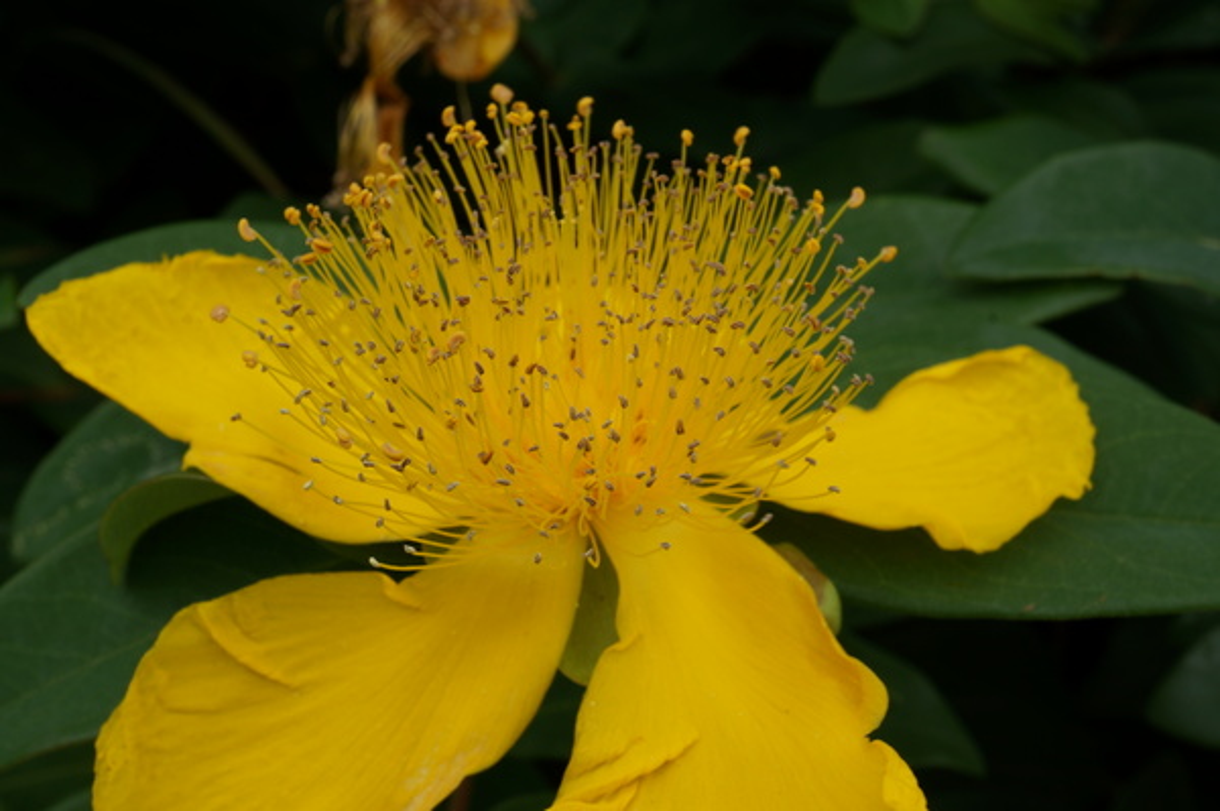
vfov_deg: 29.8
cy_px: 406
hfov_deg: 43.6
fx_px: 1524
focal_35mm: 45
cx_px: 610
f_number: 16
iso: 100
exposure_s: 1/30
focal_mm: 30
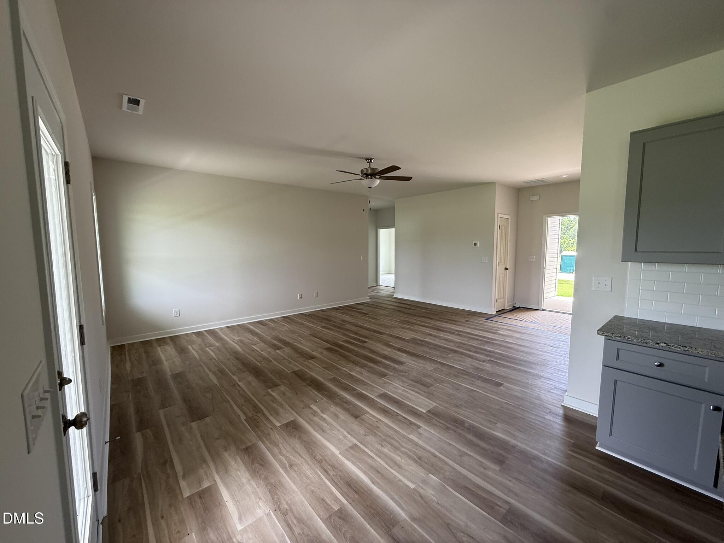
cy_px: 272
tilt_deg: -4.4
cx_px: 362
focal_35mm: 14
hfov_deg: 102.1
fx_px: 293
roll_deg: -0.3
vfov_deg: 85.7
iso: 100
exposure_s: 1/99
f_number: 2.2
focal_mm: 2.22
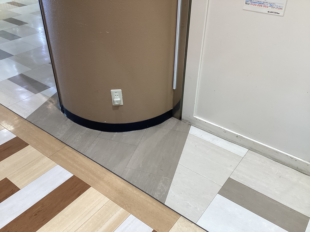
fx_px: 278
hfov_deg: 58.4
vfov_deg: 45.4
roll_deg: -2.5
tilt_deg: -34.8
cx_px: 155
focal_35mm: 31
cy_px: 116
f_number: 2.4
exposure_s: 1/60
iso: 80
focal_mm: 3.3
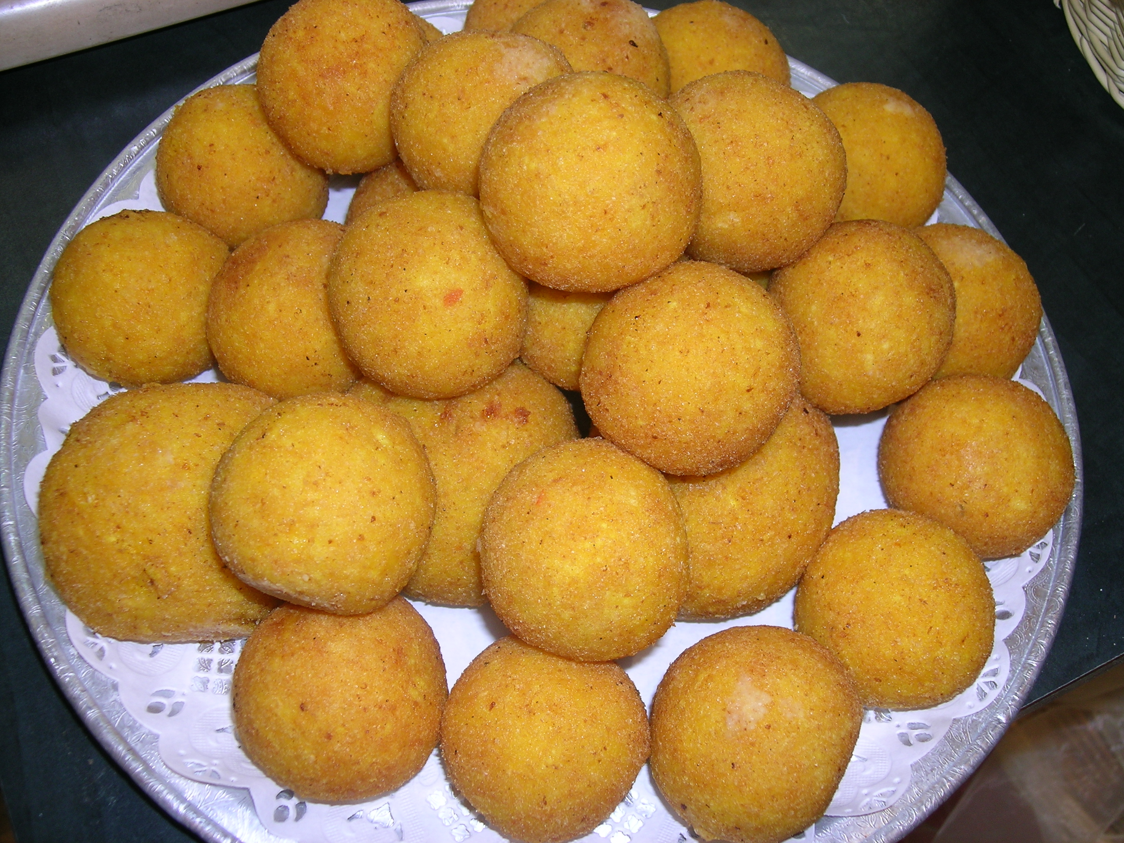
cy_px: 422
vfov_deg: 34.3
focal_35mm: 42
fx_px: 1364
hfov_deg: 44.8
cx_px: 562
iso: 50
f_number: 3.2
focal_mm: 8.7
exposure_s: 1/60.1
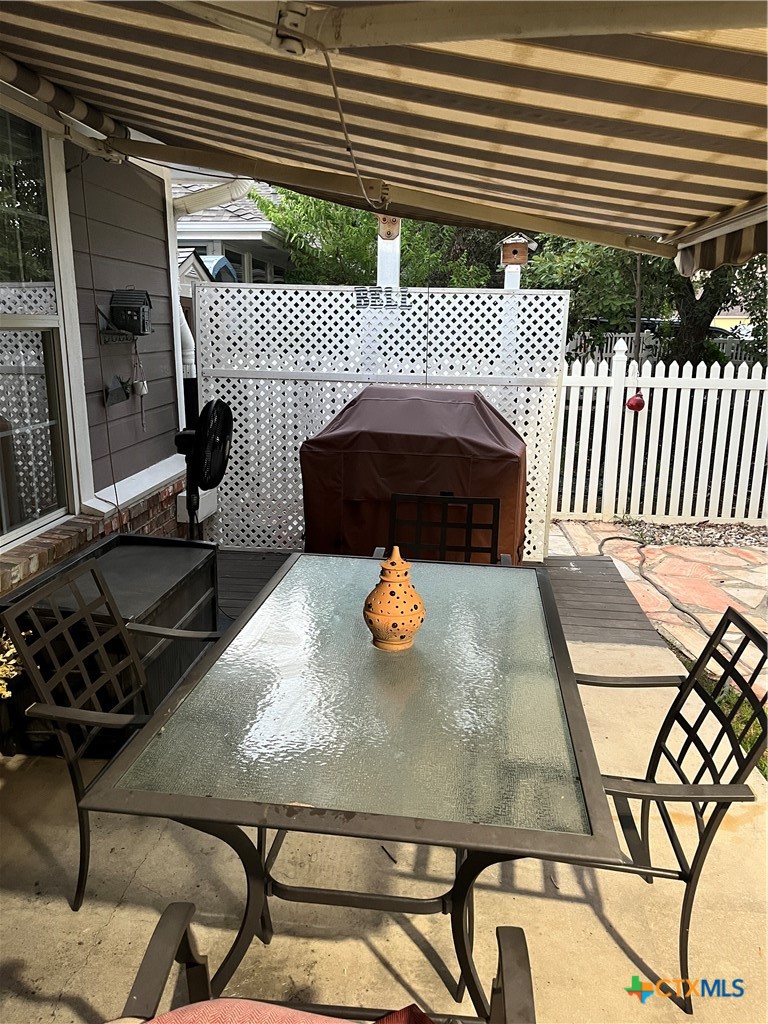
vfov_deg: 67.3
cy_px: 512
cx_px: 384
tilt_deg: -14.2
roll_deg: -0.1
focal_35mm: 26
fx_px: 769
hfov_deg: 53.1
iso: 400
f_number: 1.6
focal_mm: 5.1
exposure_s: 1/40
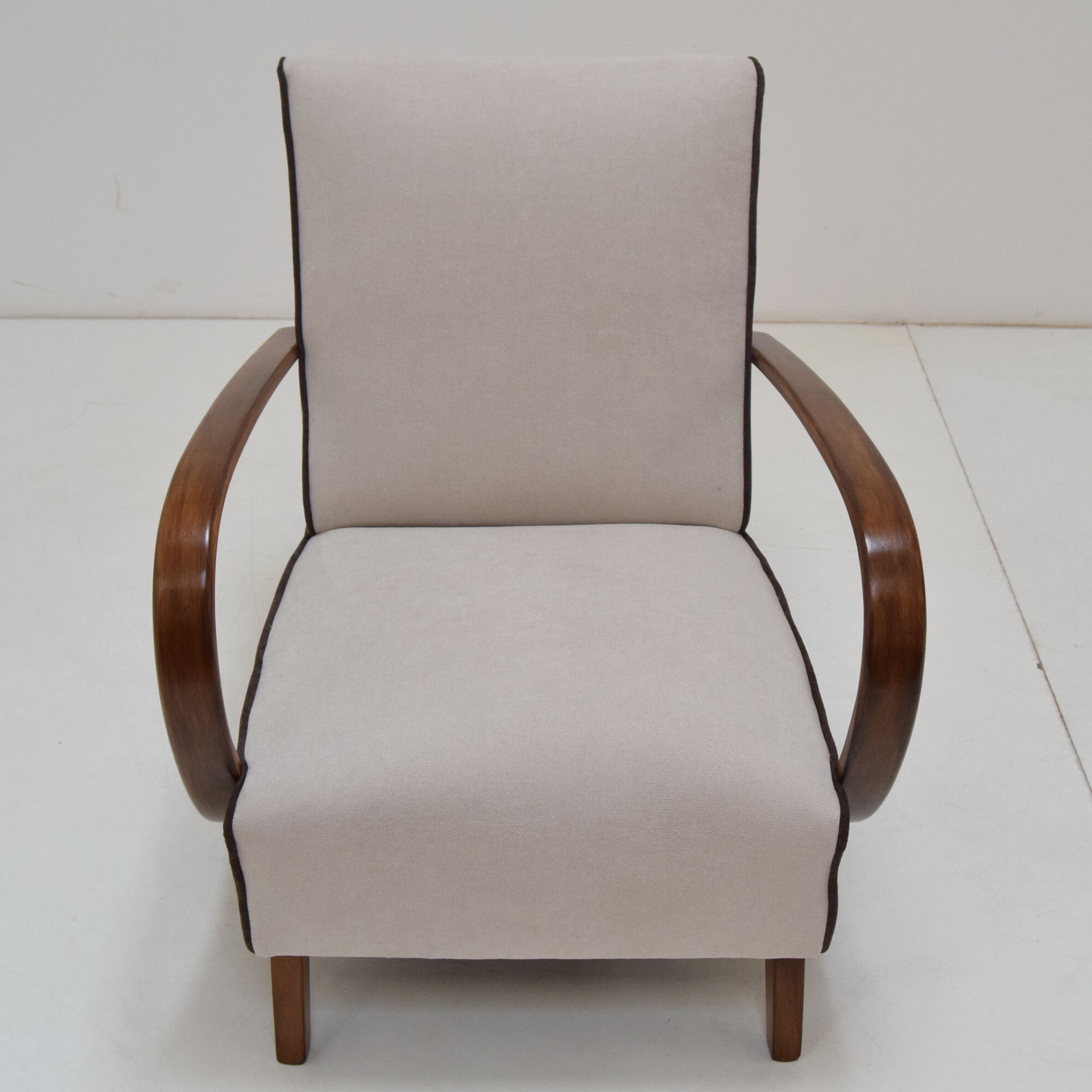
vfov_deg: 34.0
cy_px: 547
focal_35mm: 50
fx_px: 1785
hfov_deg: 34.0
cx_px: 530
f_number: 7.1
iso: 1600
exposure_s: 1/200
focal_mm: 26
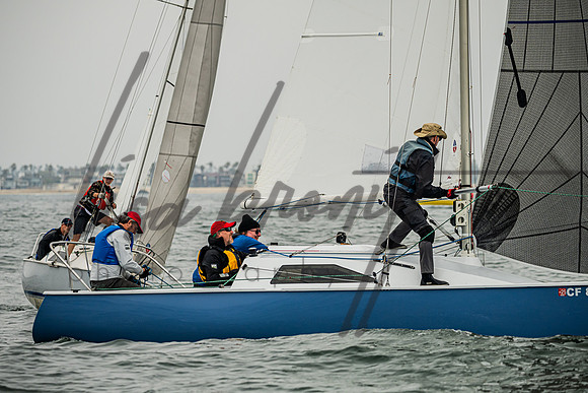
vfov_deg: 6.2
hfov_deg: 9.3
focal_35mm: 221
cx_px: 272
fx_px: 3613
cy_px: 206
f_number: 5
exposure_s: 1/4000
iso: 280
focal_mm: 190
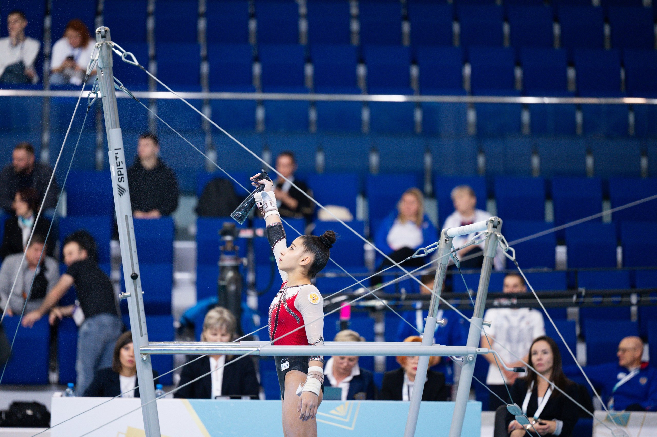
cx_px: 322
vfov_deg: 6.2
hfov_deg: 9.3
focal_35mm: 222
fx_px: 4046
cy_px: 223
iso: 2000
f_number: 2.8
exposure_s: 1/1000
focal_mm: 200
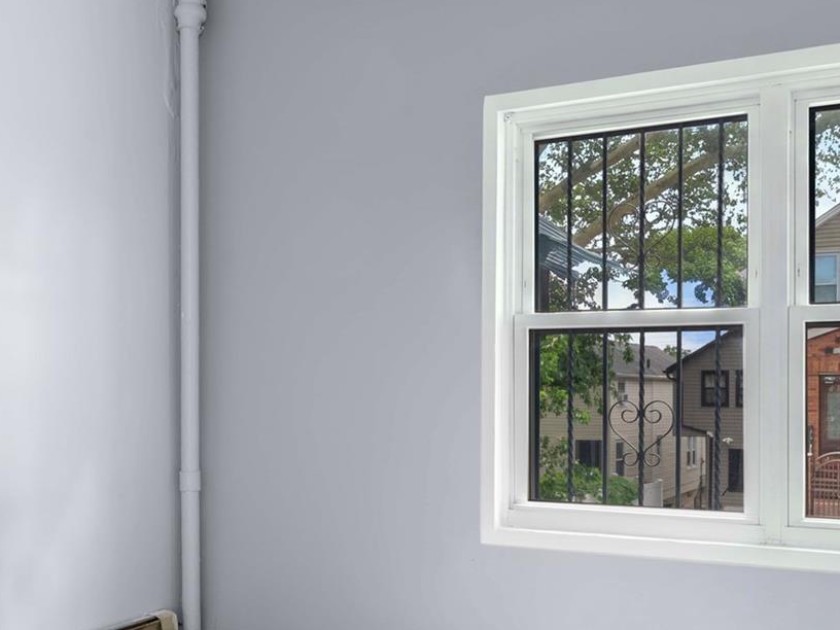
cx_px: 446
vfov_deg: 35.0
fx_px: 995
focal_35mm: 41
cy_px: 379
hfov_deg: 45.8
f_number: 11
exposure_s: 15
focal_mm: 17
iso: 200
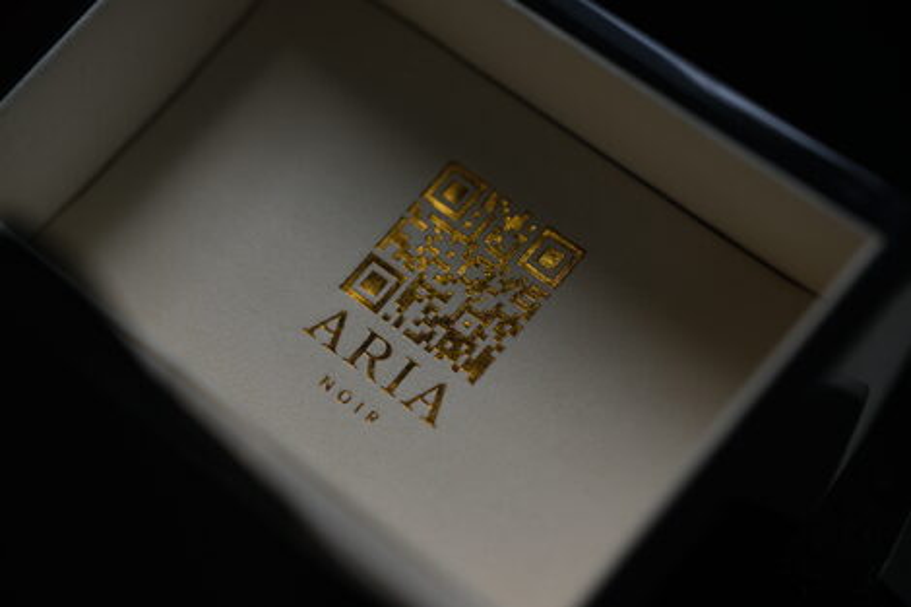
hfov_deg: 24.2
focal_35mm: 84
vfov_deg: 16.2
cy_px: 304
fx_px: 2125
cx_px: 456
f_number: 1.2
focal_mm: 56
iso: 125
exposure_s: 1/2000
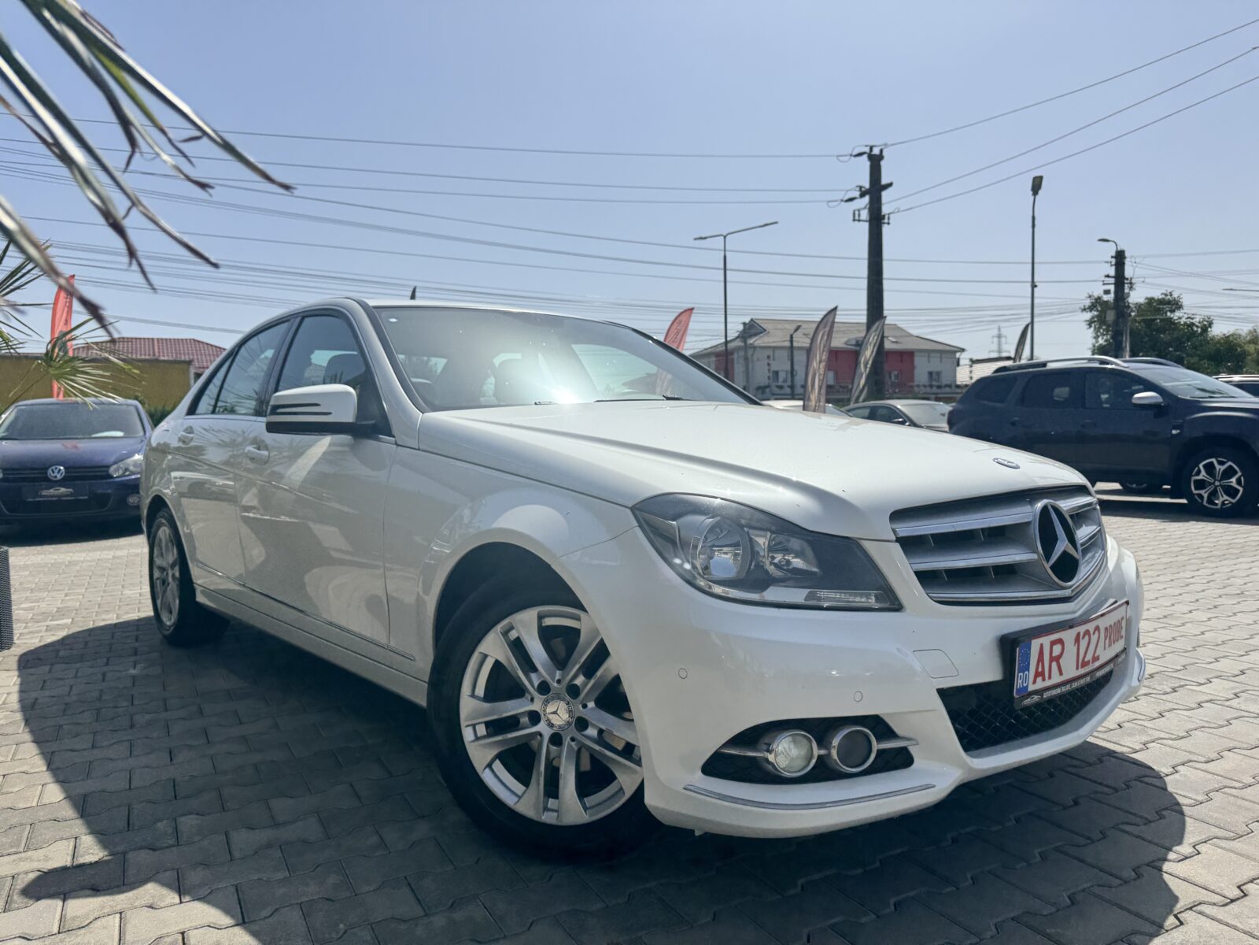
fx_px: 873
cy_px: 472
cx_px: 630
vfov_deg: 56.8
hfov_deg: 71.6
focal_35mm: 24
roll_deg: +1.3
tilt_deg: -2.8
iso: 80
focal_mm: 6.76
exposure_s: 1/10417
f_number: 1.78
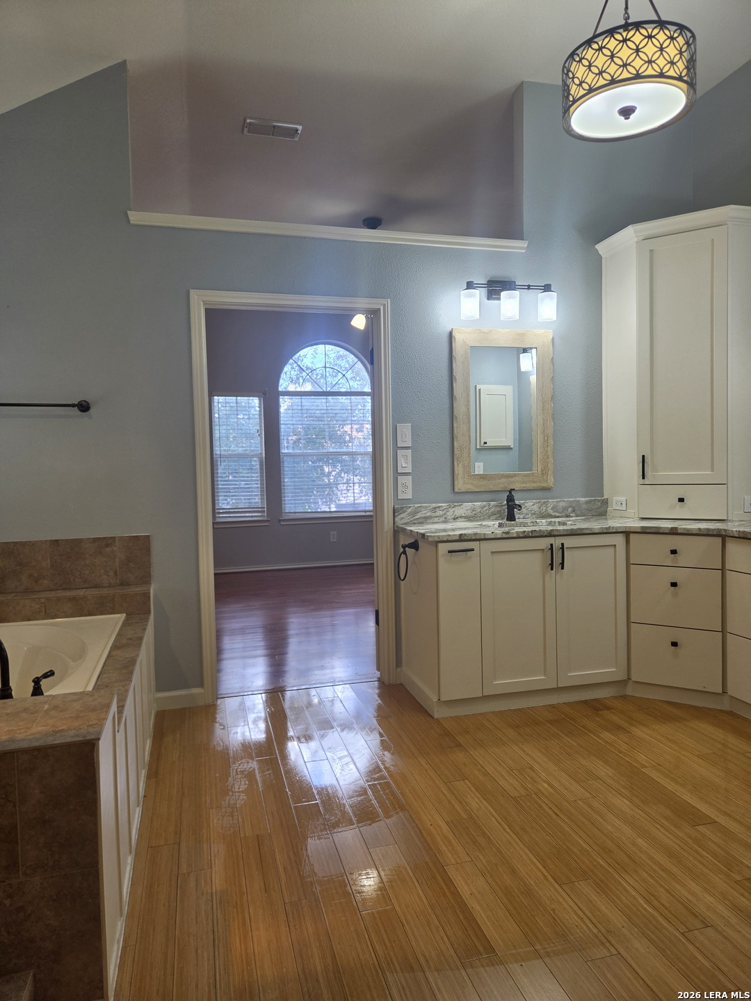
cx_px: 376
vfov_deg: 73.9
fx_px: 665
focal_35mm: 23
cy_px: 500
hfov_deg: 58.9
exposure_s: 1/120
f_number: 1.8
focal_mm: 5.4
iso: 100
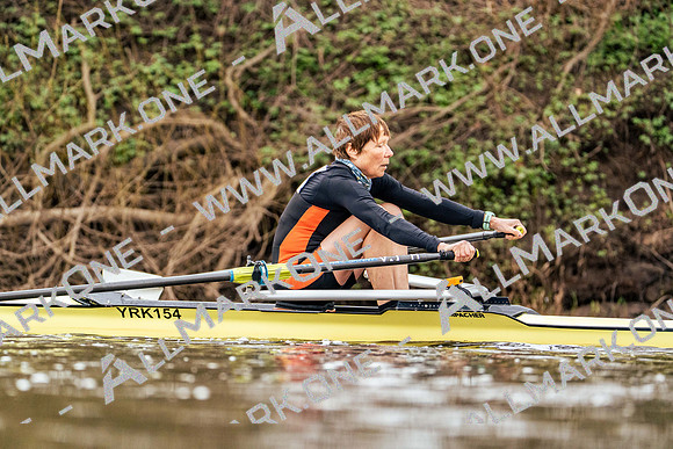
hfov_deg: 6.0
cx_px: 336
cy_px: 224
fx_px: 6376
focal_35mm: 341
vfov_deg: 4.0
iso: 4000
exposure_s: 1/2000
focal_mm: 341
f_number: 6.3
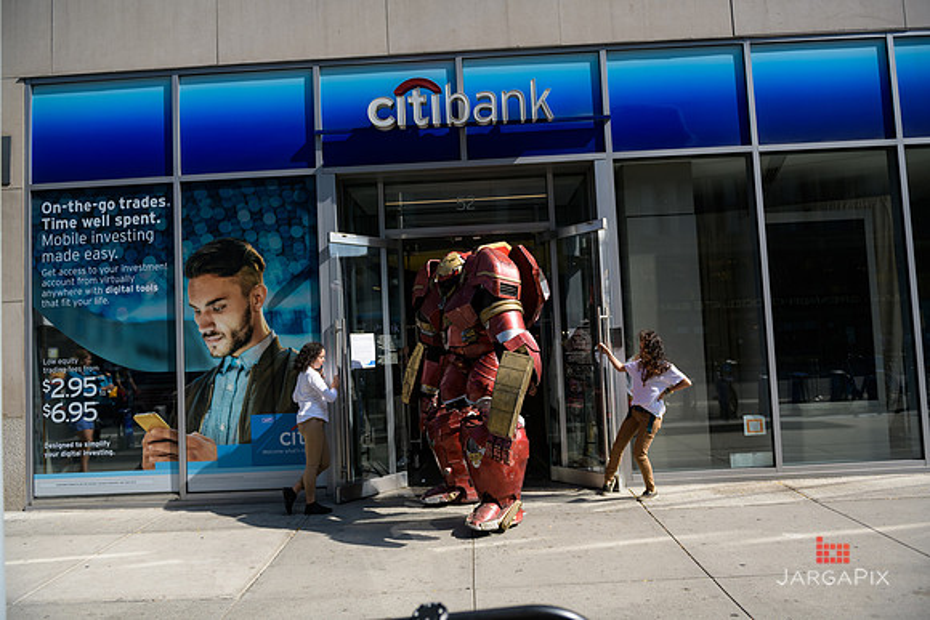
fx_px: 620
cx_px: 465
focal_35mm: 24
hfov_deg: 73.7
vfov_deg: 53.2
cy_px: 310
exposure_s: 1/2500
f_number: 3.2
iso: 200
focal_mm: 24
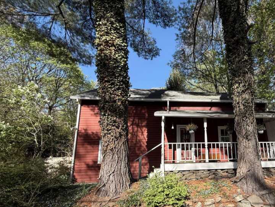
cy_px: 135
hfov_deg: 77.5
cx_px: 196
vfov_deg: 64.6
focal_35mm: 20
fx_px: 159
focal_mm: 2.22
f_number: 2.2
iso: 50
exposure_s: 1/701
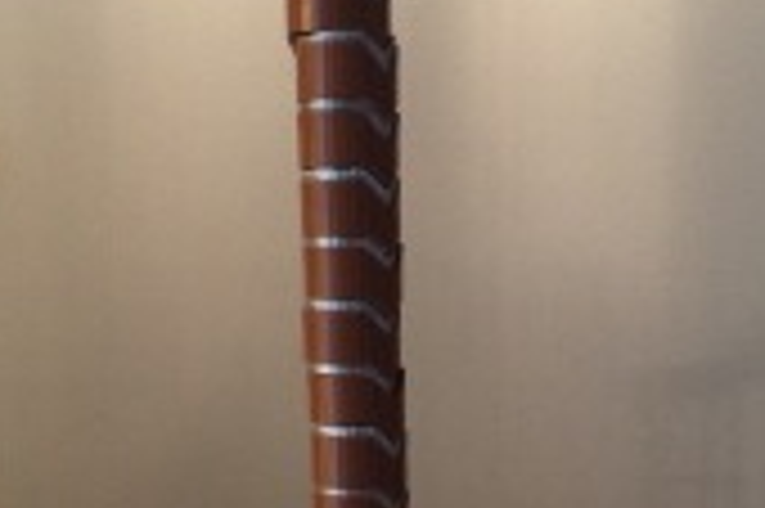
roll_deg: +2.5
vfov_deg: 18.5
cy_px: 548
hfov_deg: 28.5
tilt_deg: -12.5
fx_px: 1507
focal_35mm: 71
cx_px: 374
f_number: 2.2
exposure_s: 1/20
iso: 320
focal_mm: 4.15
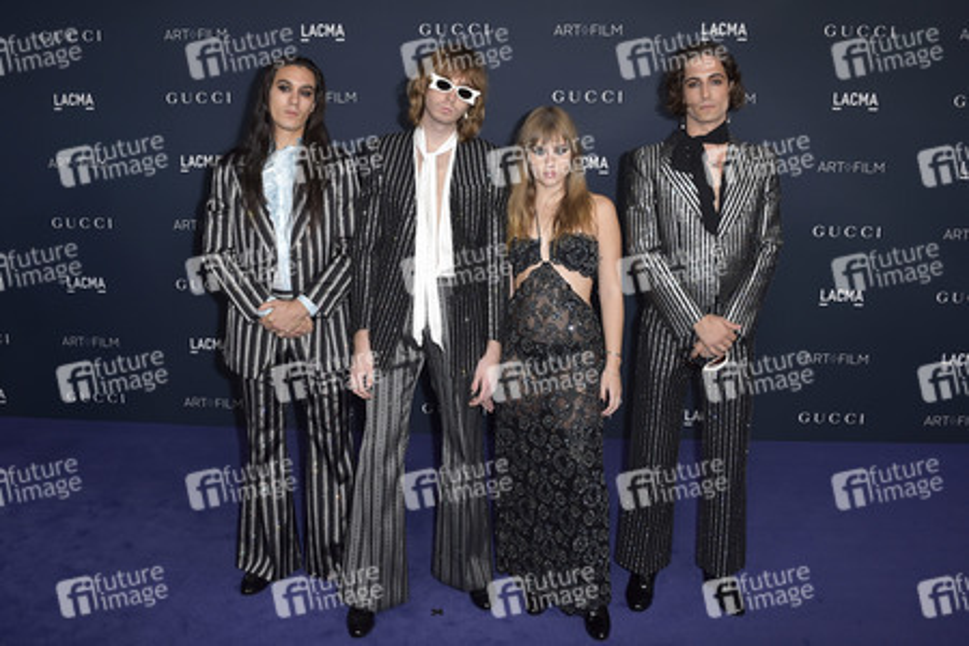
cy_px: 323
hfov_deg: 65.5
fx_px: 754
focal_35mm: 28
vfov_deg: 46.4
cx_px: 484
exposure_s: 1/250
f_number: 6.3
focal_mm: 28
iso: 640
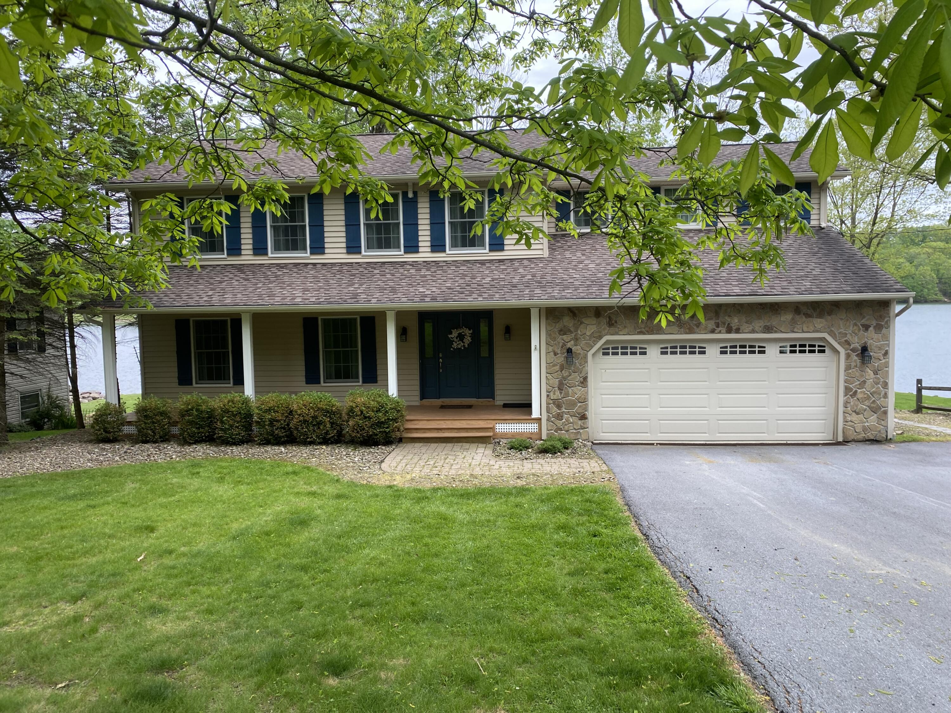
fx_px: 714
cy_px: 356
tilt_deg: -4.8
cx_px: 476
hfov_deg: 67.3
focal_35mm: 26
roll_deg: +0.7
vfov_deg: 53.1
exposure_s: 1/343
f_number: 1.8
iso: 32
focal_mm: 4.25
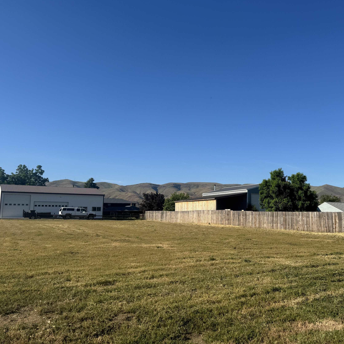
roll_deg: -0.1
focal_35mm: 29
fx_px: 326
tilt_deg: +8.4
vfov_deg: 55.6
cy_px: 170
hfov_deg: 54.8
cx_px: 221
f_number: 1.78
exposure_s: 1/5348
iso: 80
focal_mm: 6.76
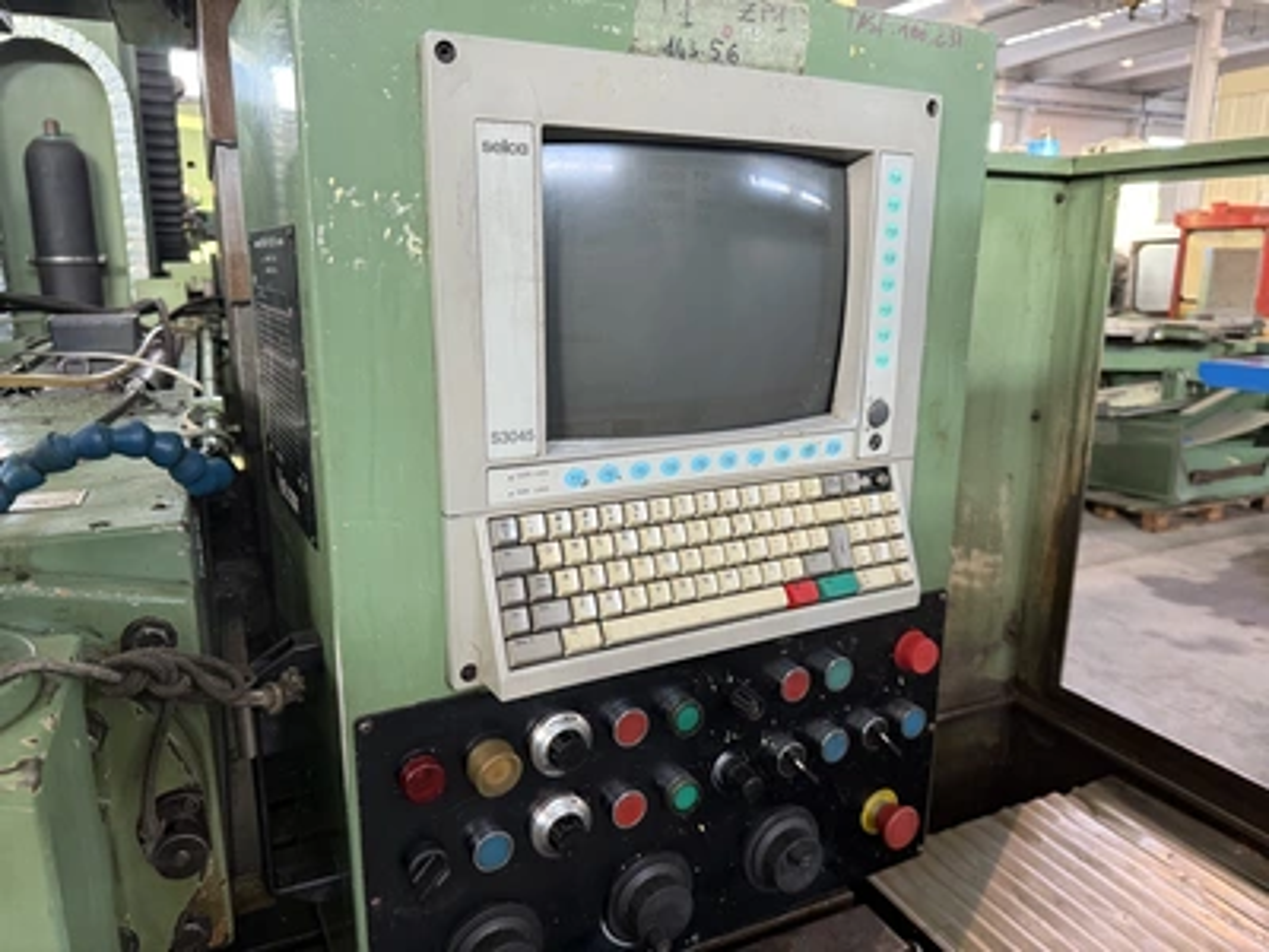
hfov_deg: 71.6
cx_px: 634
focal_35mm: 24
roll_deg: +0.1
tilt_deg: -11.5
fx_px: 880
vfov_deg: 56.8
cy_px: 476
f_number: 1.78
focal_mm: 6.76
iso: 200
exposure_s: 1/50
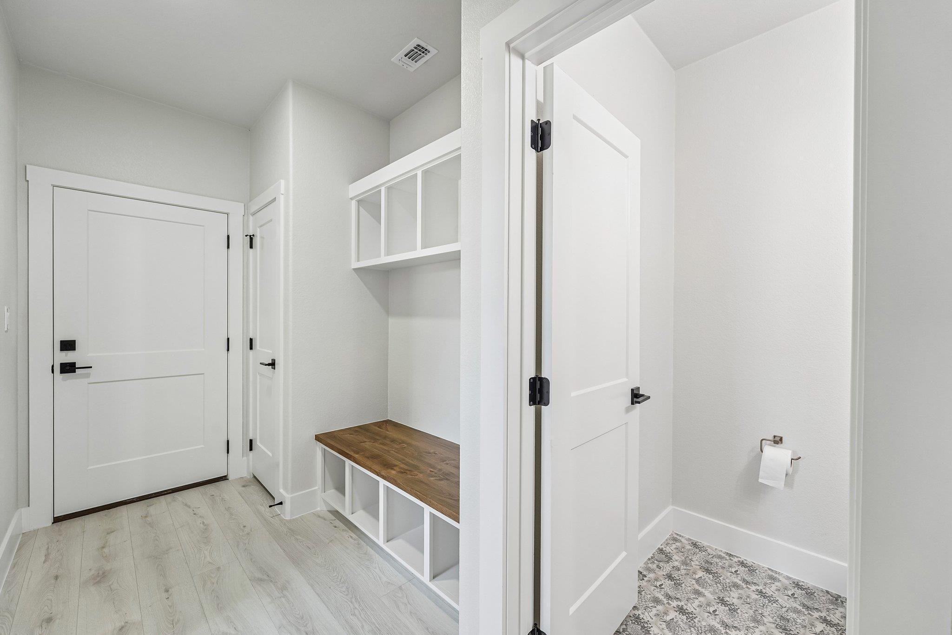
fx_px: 370
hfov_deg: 104.3
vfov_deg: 81.2
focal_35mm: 14
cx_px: 476
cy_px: 318
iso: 400
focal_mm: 14
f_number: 8
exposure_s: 1/25
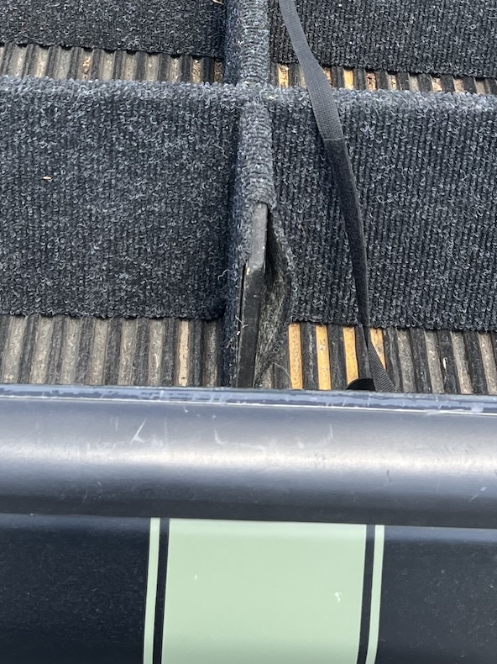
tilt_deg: -30.8
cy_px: -68
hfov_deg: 18.7
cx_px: 264
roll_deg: +0.9
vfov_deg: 23.2
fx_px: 1513
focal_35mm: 79
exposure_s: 1/758
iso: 50
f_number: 1.5
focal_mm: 5.7
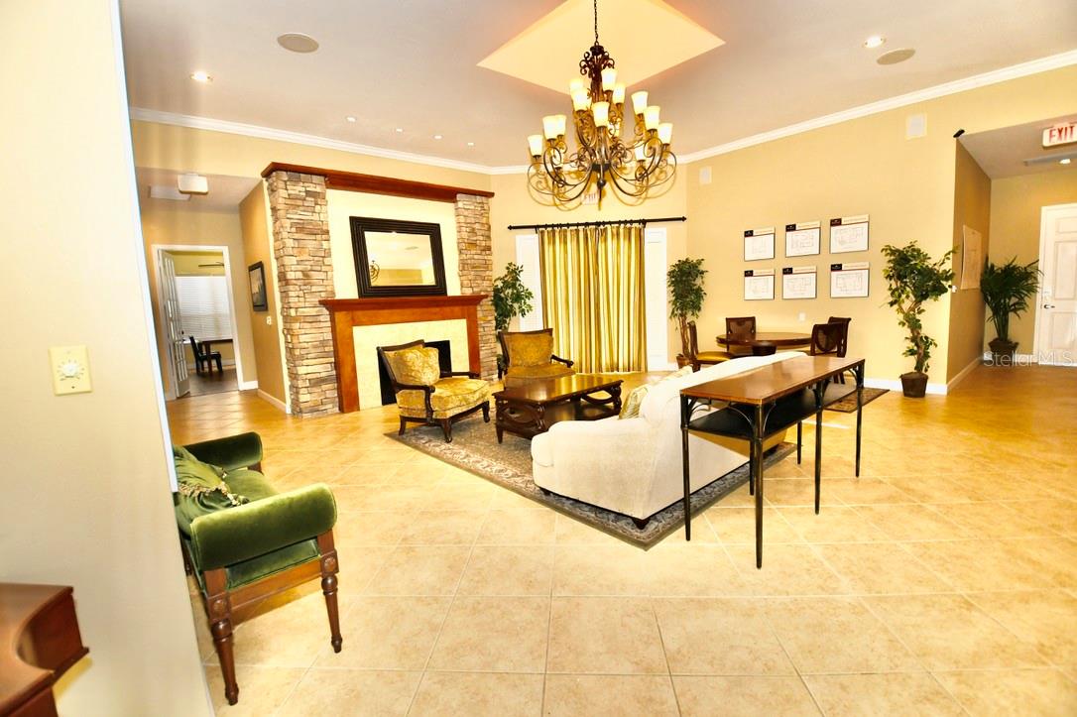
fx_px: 449
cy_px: 358
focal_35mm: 15
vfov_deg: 77.3
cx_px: 538
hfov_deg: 100.4
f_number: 4.5
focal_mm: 10
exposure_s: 1/200
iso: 800
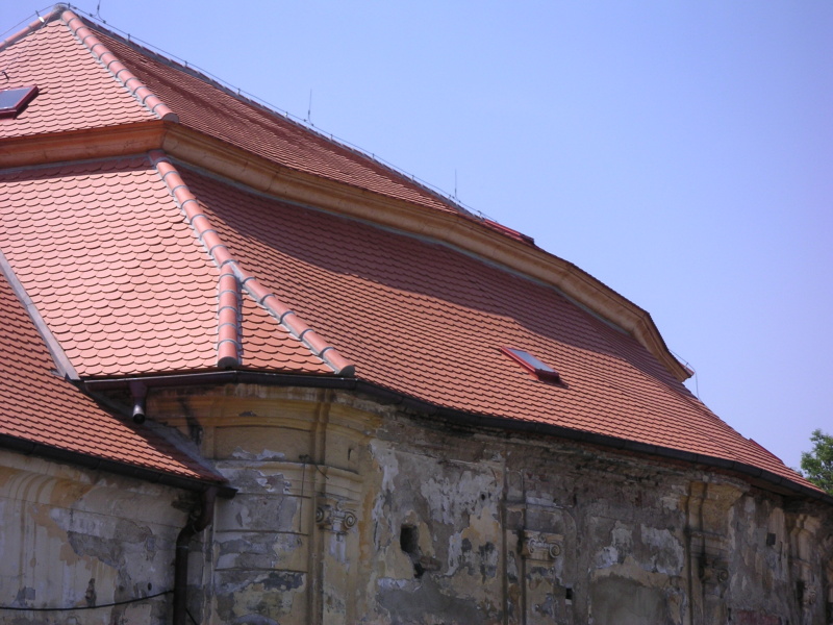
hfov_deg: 20.7
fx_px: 2286
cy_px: 312
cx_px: 416
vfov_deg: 15.6
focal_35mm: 95
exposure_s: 1/750
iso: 50
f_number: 3.4
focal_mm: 14.7
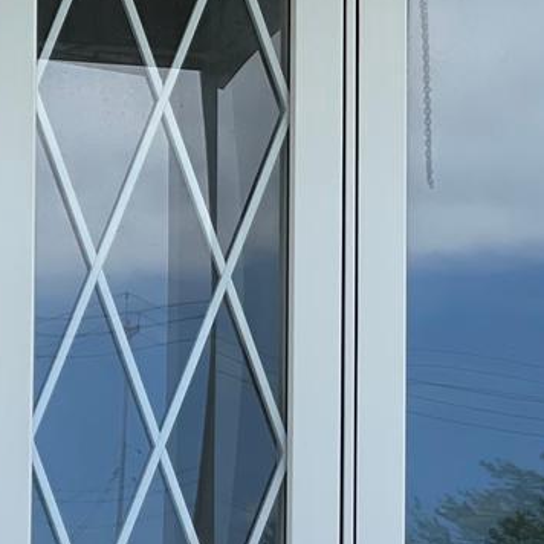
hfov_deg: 7.1
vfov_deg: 7.1
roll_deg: +0.8
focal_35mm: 244
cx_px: 662
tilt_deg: +7.1
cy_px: 625
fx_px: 4338
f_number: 2.2
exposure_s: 1/732
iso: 20
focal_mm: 7.5
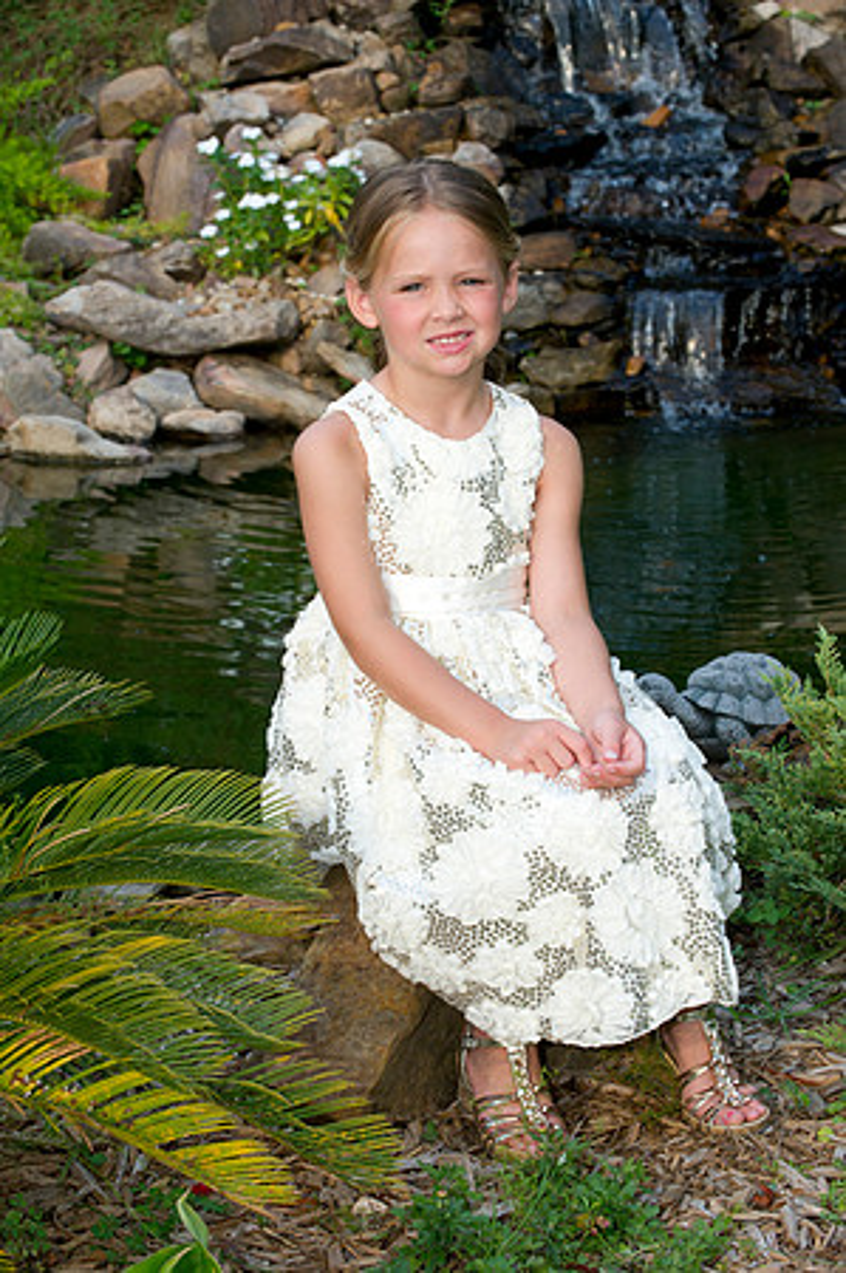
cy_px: 636
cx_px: 423
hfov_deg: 13.9
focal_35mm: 98
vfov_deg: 20.8
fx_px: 3462
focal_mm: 98
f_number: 10
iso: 800
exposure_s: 1/250
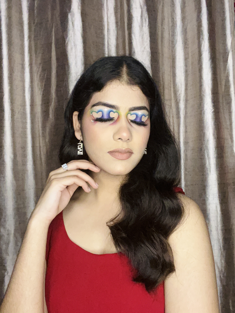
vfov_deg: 60.0
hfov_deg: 46.8
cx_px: 118
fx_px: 272
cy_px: 156
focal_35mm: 30
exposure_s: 1/60
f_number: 2.2
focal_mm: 2.71
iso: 320
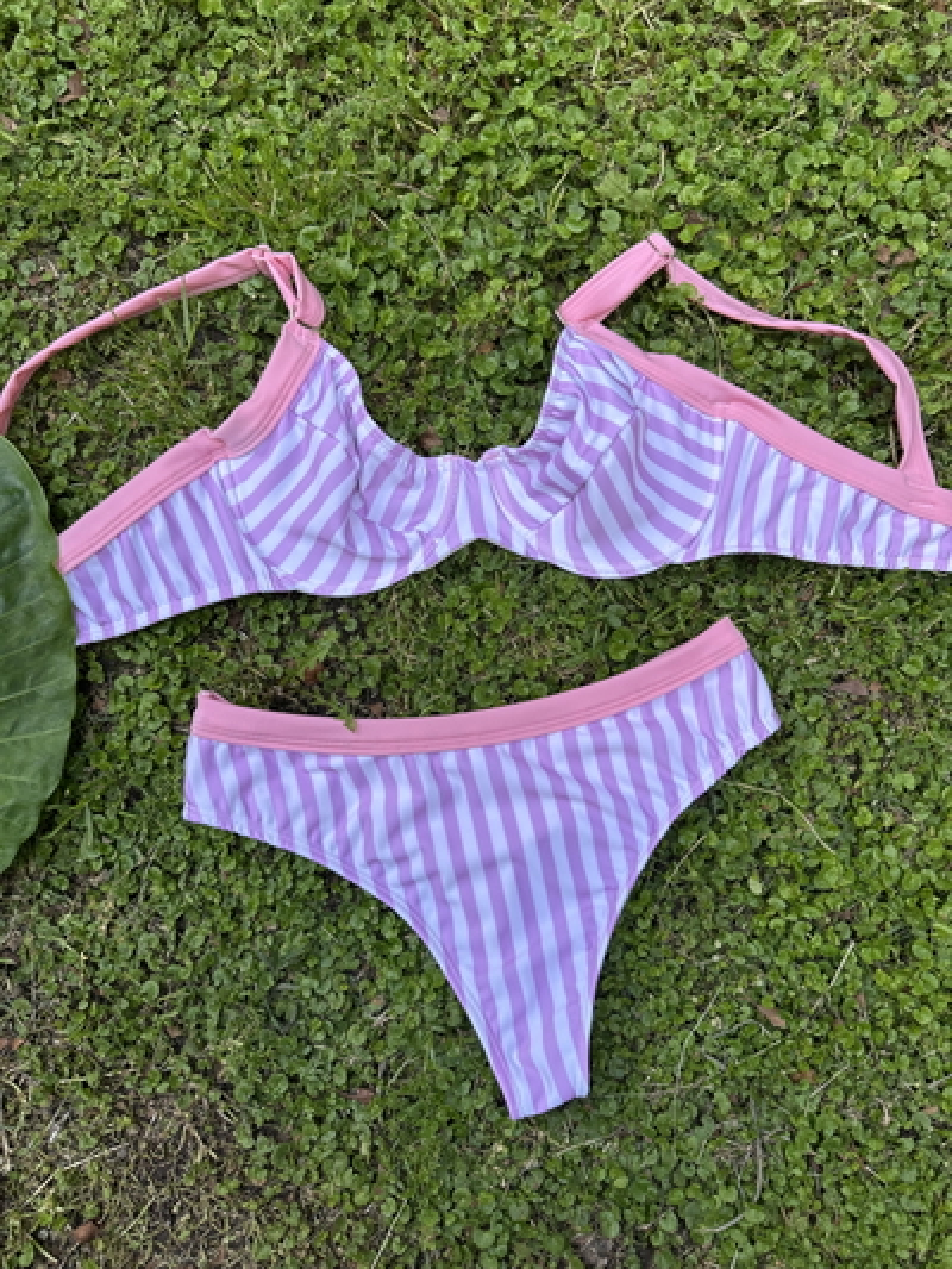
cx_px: 476
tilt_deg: -83.2
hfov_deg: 56.8
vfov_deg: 71.6
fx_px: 880
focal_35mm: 24
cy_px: 634
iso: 80
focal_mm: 6.86
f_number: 1.78
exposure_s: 1/887
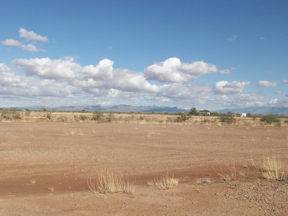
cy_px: 110
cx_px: 140
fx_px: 308
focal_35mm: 37
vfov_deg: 38.7
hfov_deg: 50.1
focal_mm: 5.7
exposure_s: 1/501
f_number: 5.5
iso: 64
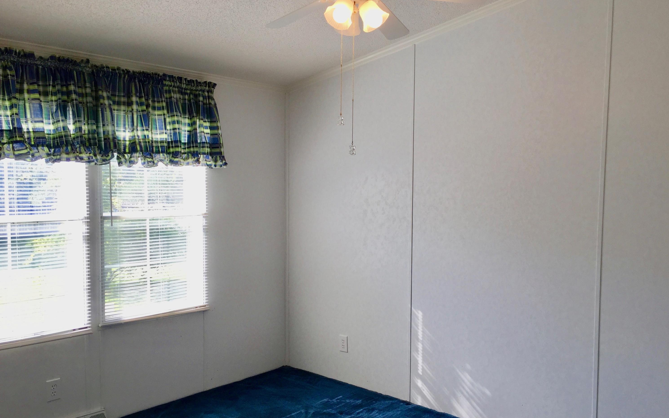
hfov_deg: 61.2
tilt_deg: -5.1
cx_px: 337
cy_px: 230
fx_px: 565
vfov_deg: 40.5
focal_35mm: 31
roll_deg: -1.1
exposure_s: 1/192
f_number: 2.2
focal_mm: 4.15
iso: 32
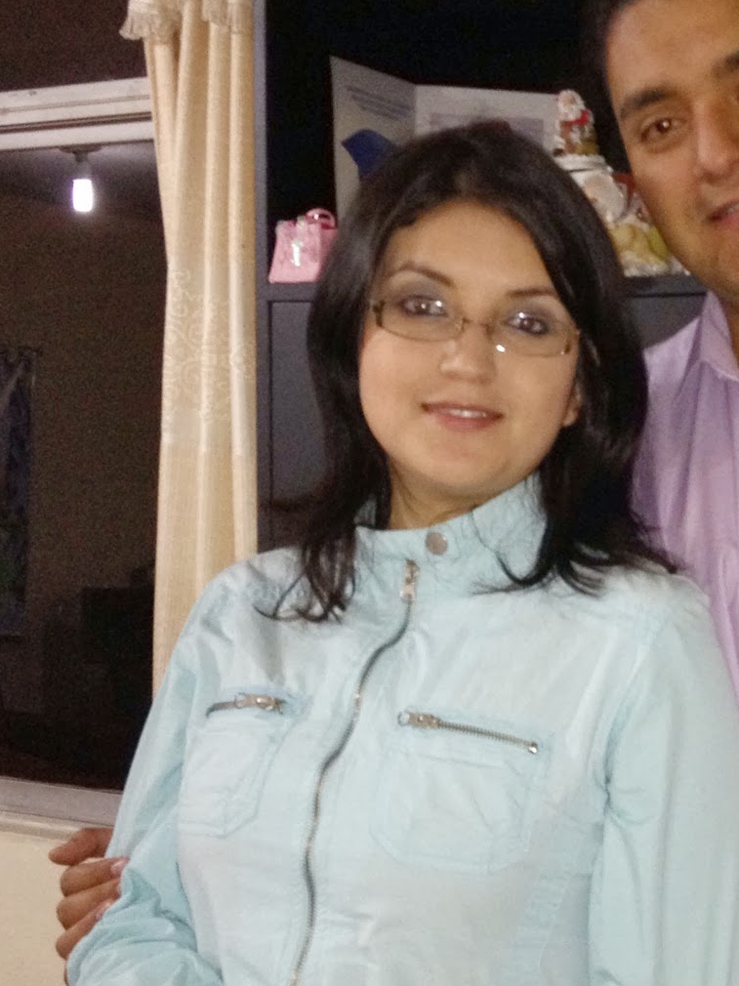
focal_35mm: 71
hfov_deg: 20.3
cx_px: 673
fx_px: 2022
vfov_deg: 27.2
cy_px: 668
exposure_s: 1/16
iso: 250
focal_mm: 4.28
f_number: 2.4
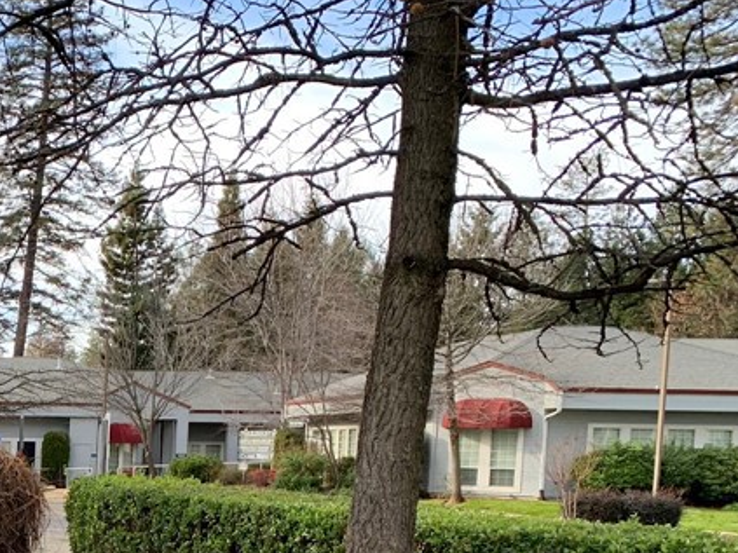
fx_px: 1343
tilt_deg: -4.8
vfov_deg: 22.1
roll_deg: -0.4
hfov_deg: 27.2
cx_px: -143
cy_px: 591
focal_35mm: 63
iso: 25
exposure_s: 1/241
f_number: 1.8
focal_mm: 4.25
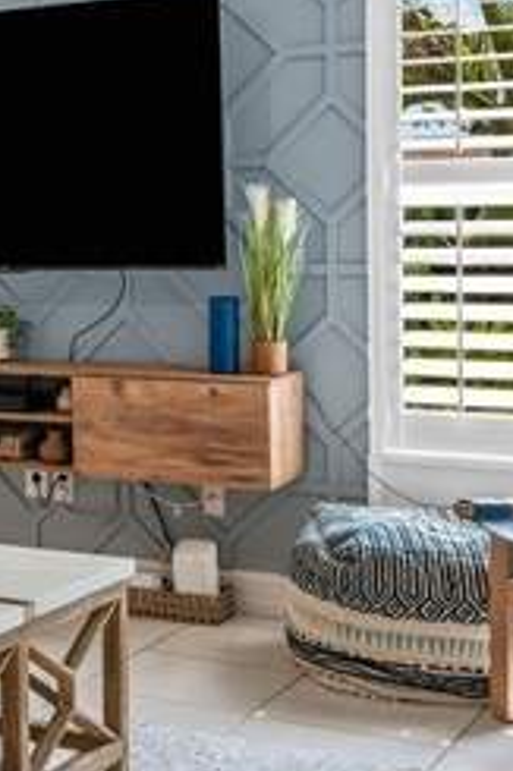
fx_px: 1605
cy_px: 252
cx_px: -233
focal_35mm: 75
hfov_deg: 16.7
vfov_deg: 26.8
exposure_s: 1/20
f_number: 10
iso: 320
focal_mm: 23
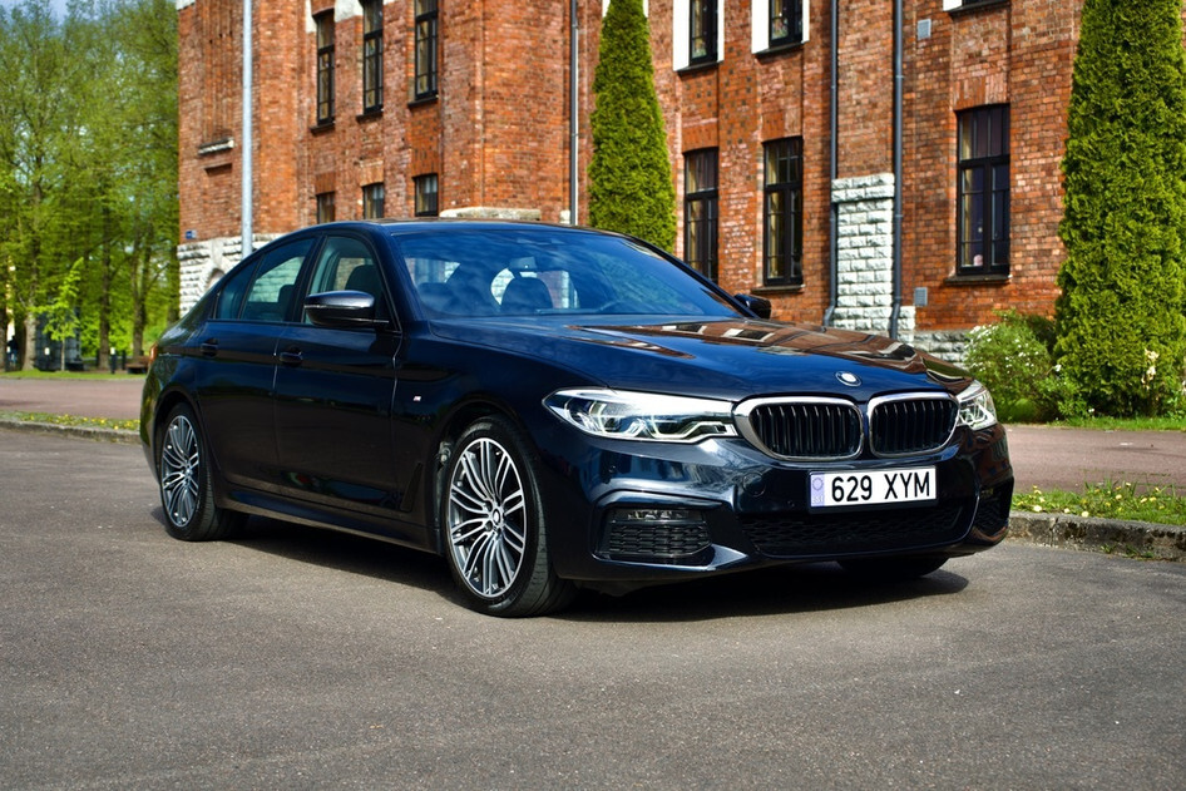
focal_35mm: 49
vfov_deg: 27.5
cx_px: 593
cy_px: 396
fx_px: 1614
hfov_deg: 40.3
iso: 100
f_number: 5.6
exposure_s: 1/200
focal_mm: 49
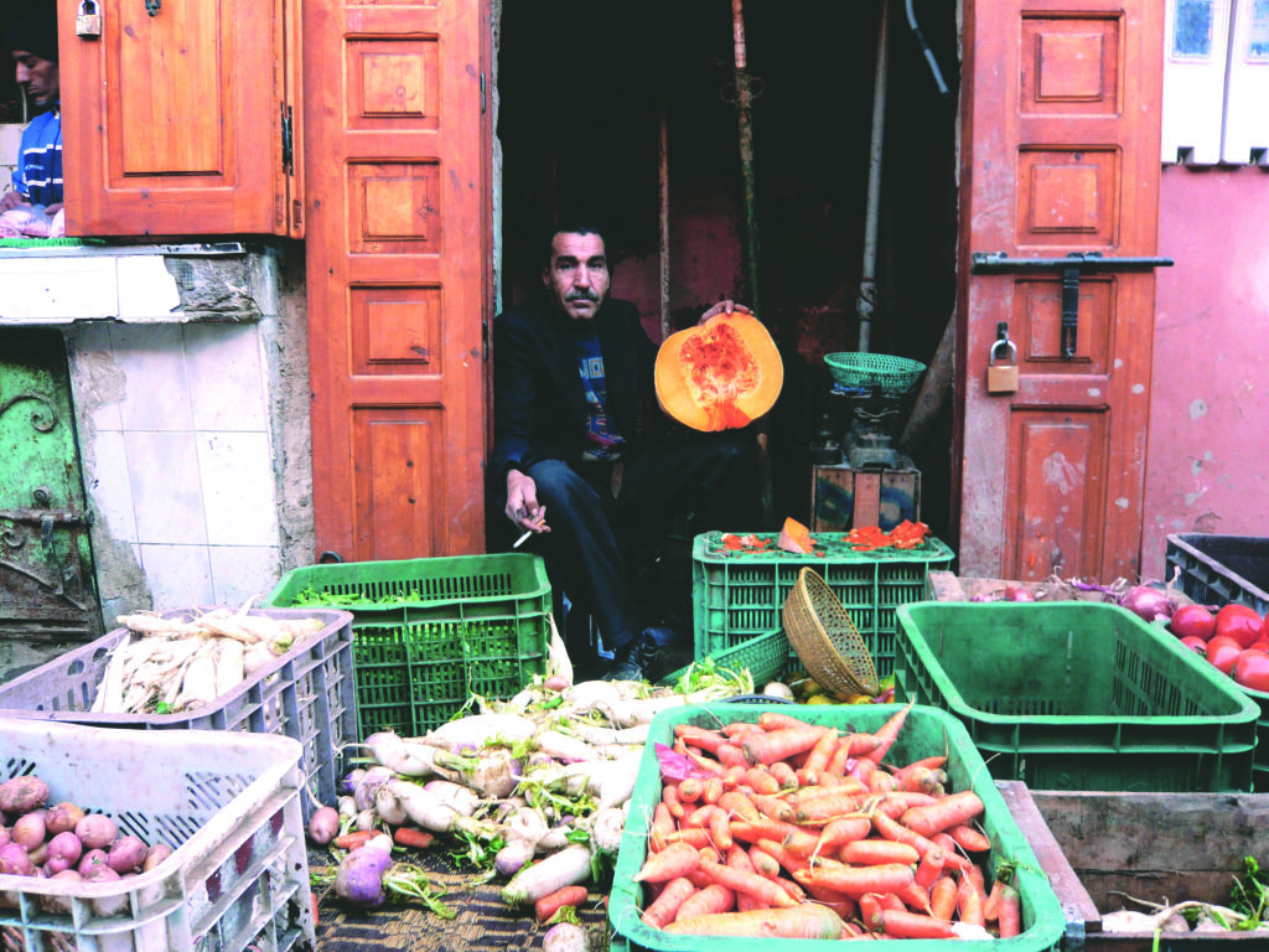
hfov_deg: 63.4
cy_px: 476
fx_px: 1026
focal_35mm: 28
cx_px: 634
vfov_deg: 49.7
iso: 125
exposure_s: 1/30
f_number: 2.8
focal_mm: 4.6
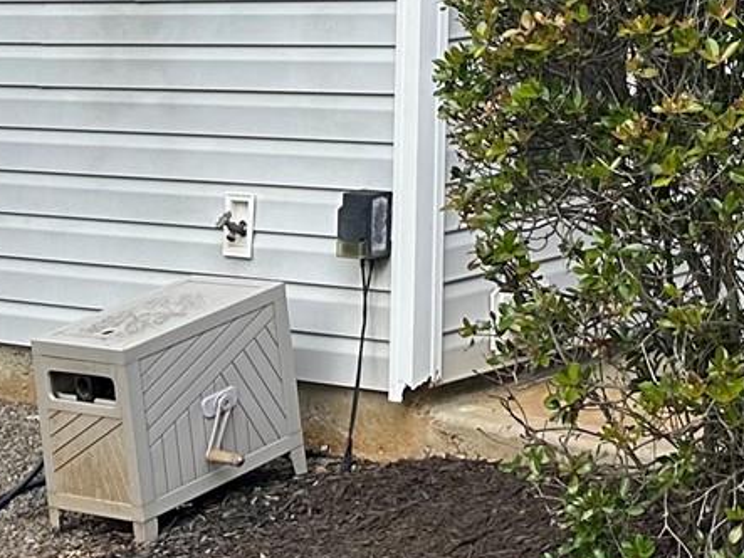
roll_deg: +2.5
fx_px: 2385
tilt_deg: +11.4
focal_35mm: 111
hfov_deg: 15.9
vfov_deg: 11.4
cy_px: -711
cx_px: 1184
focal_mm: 6.86
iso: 80
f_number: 1.78
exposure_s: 1/1095
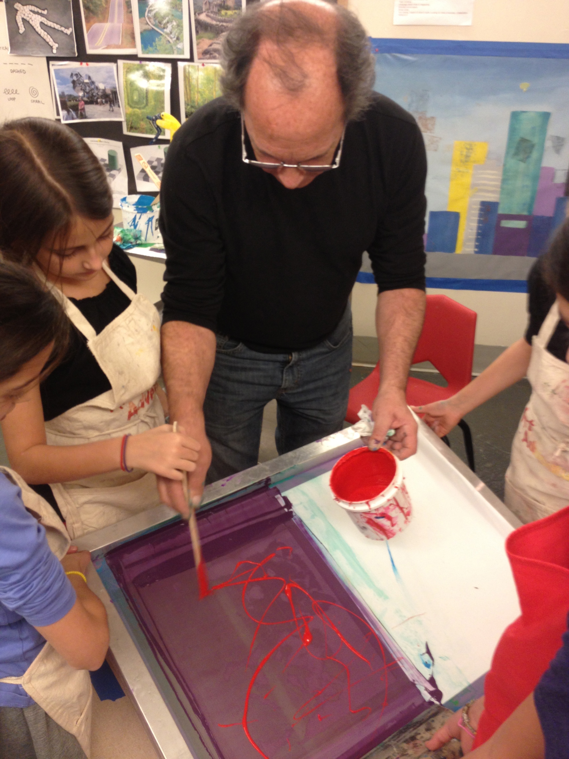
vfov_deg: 52.6
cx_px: 284
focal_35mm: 35
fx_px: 767
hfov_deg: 40.7
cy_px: 380
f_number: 2.4
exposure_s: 1/20
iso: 80
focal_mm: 4.28
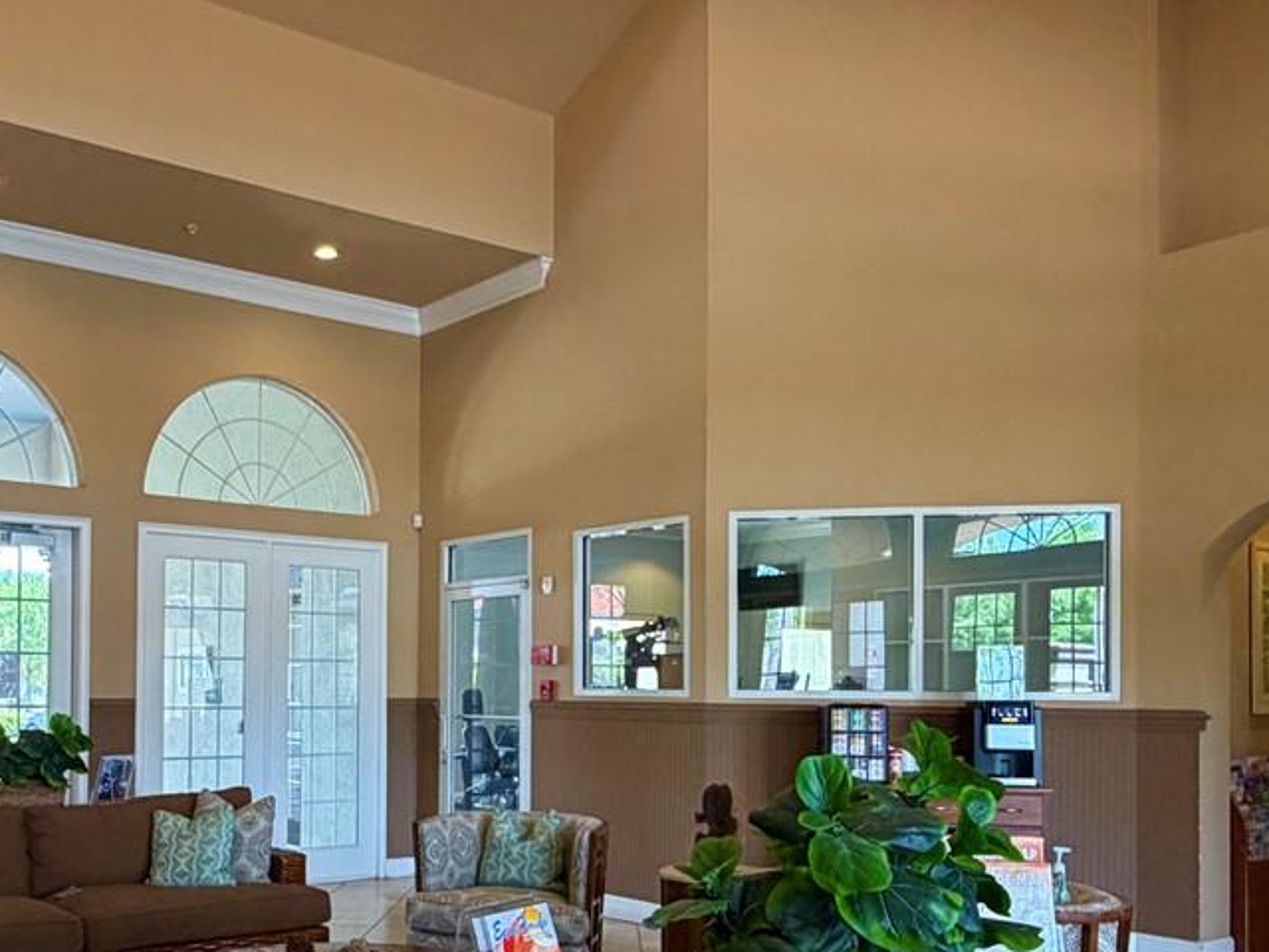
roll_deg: +0.1
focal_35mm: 35
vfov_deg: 40.0
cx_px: 337
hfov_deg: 50.7
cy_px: 664
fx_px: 1283
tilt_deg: +0.7
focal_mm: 2.22
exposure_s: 1/120
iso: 250
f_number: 2.2
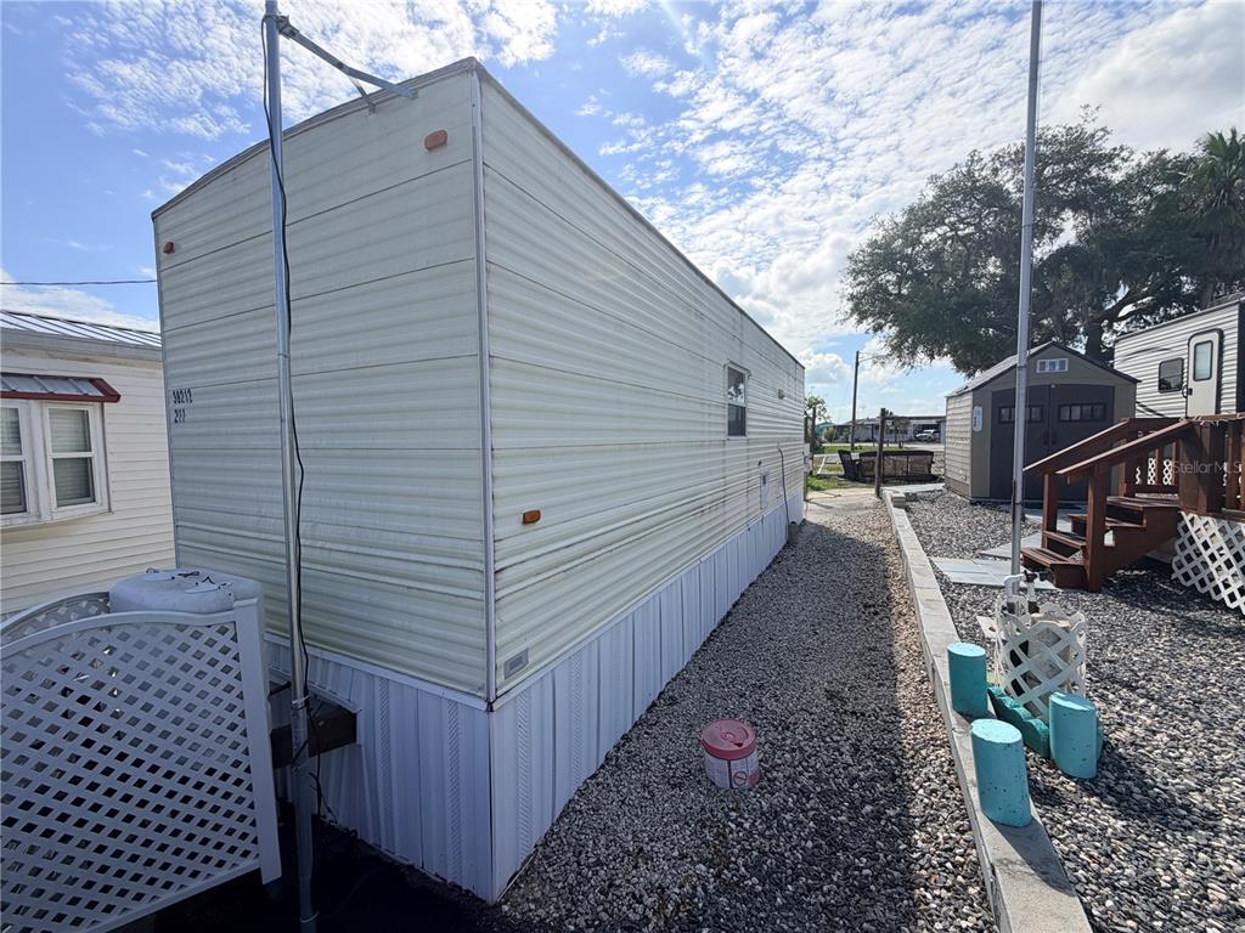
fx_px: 504
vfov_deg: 85.7
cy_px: 466
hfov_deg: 102.1
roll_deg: +1.2
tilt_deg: -3.2
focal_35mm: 14
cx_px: 622
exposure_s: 1/1167
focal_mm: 2.22
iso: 25
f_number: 2.2
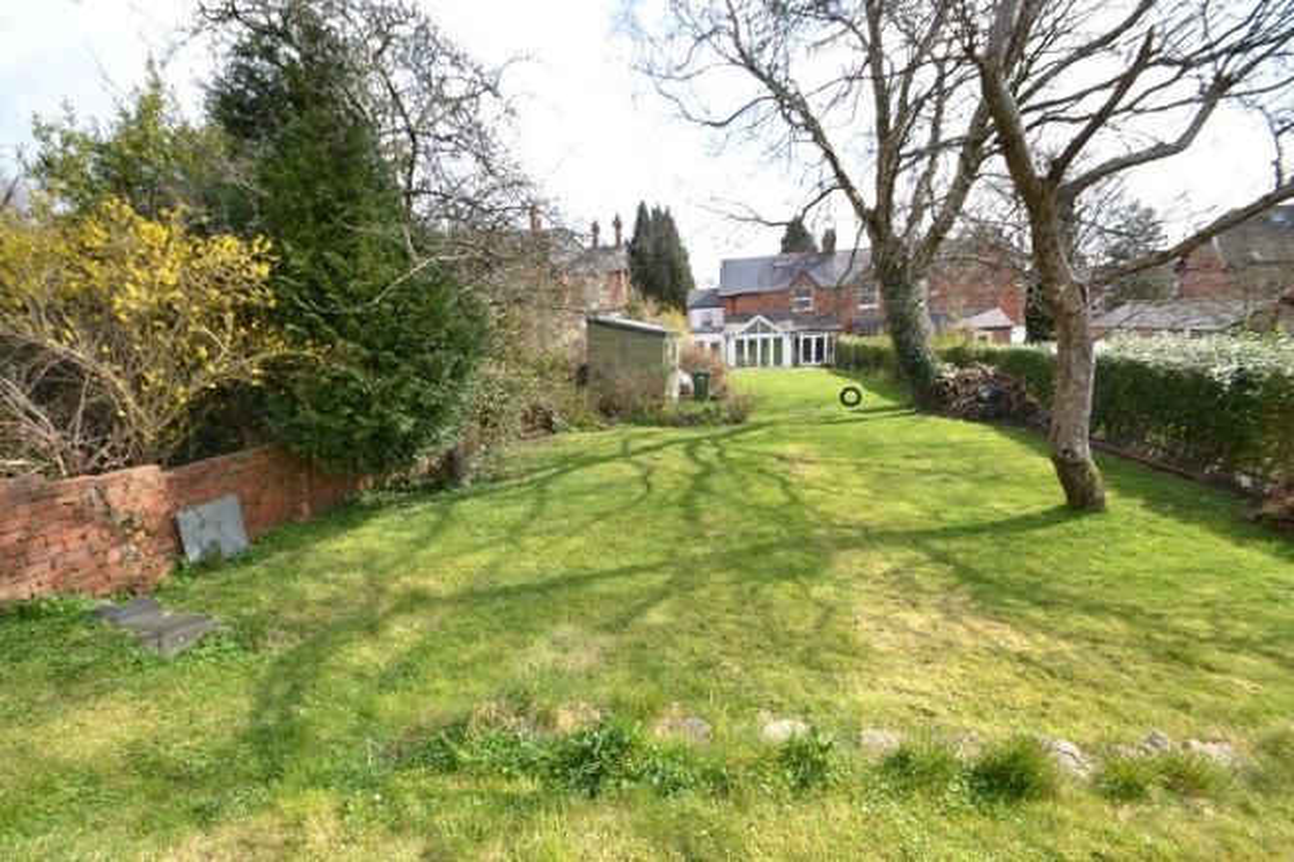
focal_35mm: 15
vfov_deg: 77.3
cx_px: 647
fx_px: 539
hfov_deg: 100.4
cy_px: 431
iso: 100
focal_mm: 10
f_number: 6.3
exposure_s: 1/160
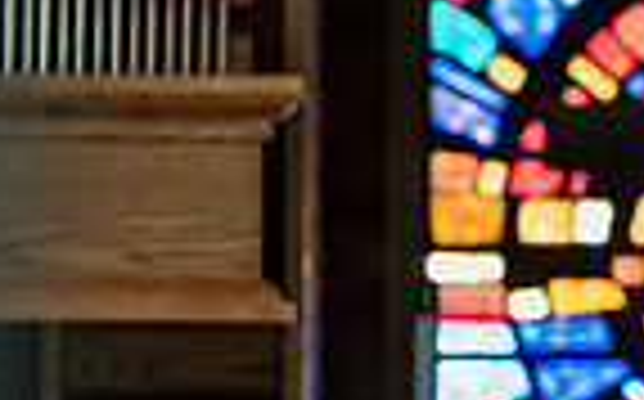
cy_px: 501
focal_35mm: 726
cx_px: 991
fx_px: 12727
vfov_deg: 1.8
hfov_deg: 2.9
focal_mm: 175
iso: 2000
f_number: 3.5
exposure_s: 1/200
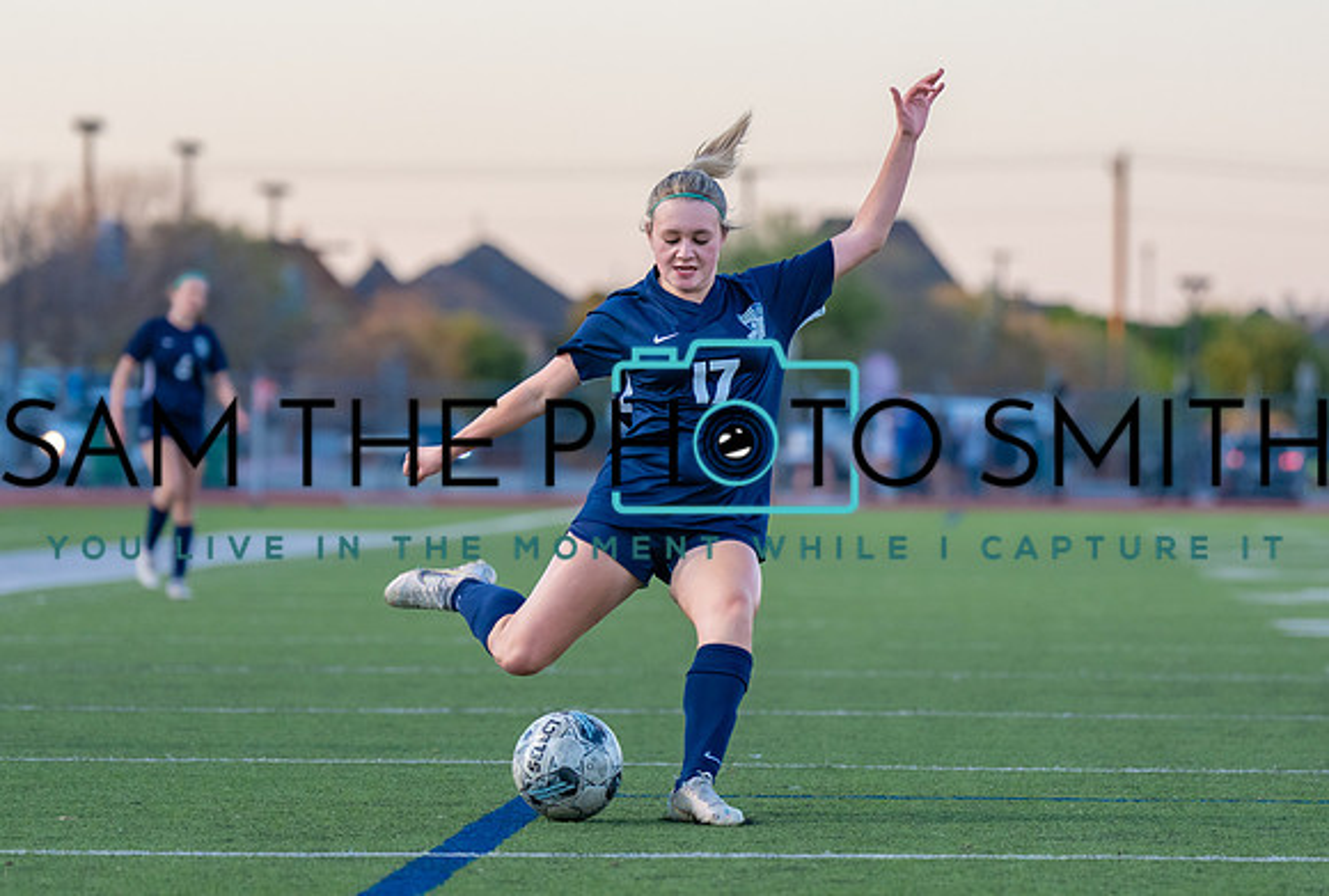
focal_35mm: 236
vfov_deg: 5.9
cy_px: 419
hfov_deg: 8.7
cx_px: 777
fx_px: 8742
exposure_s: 1/1000
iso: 640
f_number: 2.8
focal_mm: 134
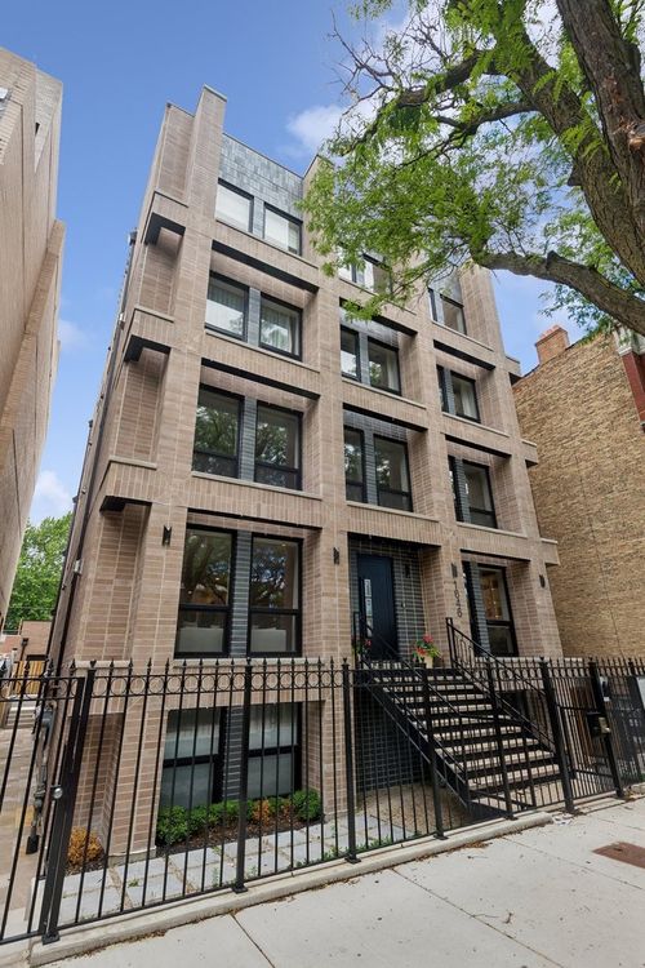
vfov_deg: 96.7
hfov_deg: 73.7
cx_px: 322
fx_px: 430
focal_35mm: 16
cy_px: 484
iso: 250
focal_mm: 16
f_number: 8
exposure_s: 1/250
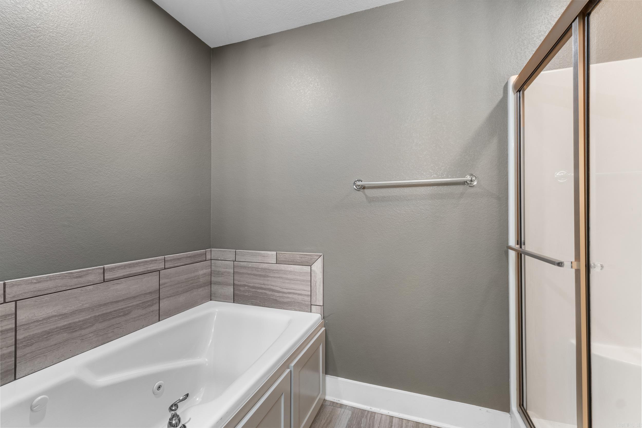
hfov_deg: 100.4
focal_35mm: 15
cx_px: 321
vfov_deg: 77.3
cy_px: 214
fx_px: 267
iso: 200
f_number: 9
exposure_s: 5
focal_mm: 10
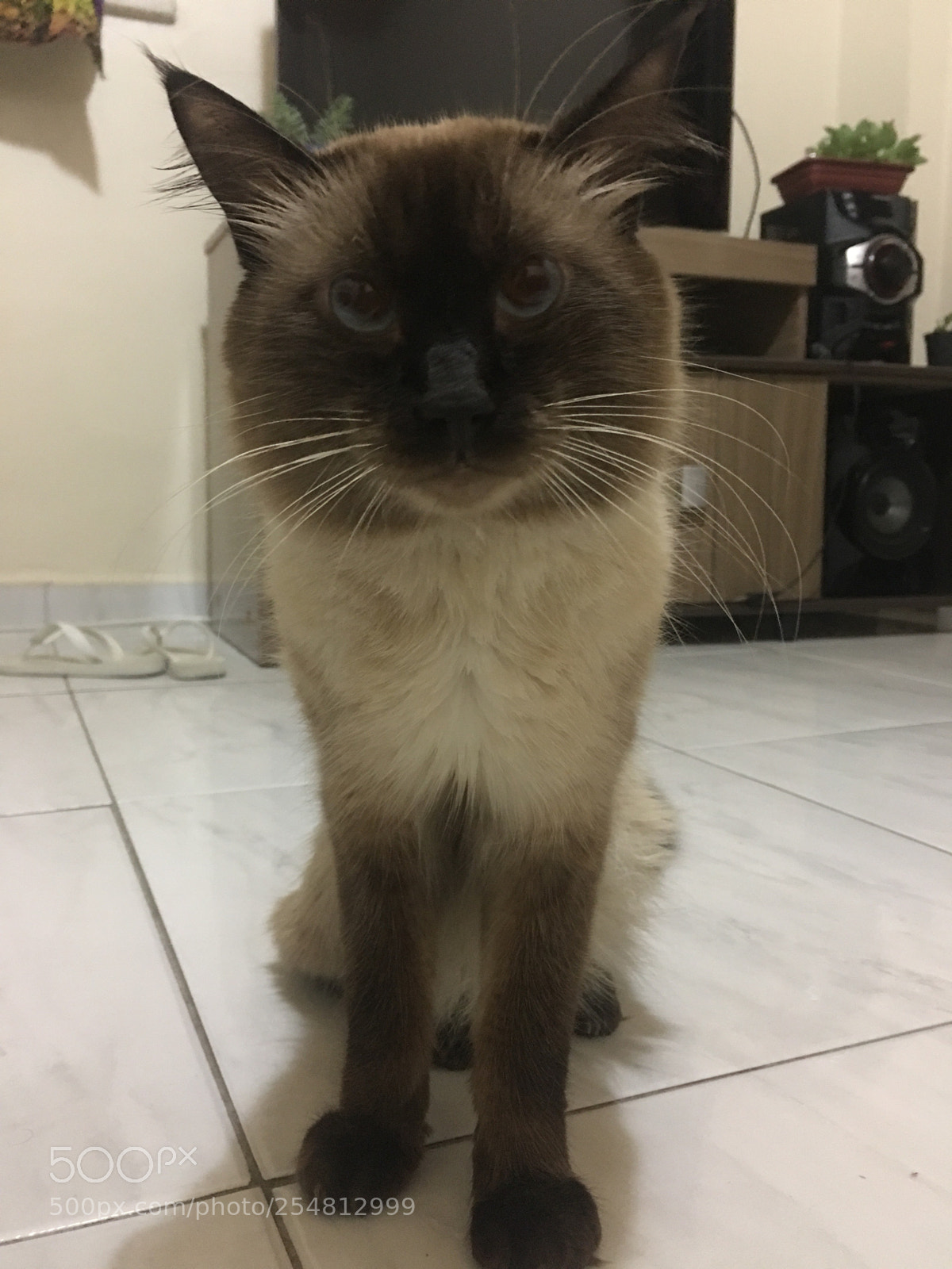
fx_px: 1063
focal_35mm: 29
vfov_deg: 61.7
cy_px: 634
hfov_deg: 48.2
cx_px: 476
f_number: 2.2
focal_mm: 4.15
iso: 160
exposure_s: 1/4
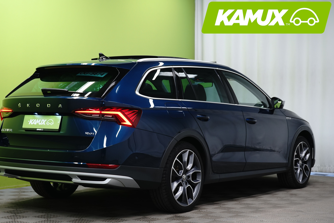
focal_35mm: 70
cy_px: 114
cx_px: 155
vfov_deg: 19.5
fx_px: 649
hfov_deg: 28.8
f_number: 8
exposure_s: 1/6
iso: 500
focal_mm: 63
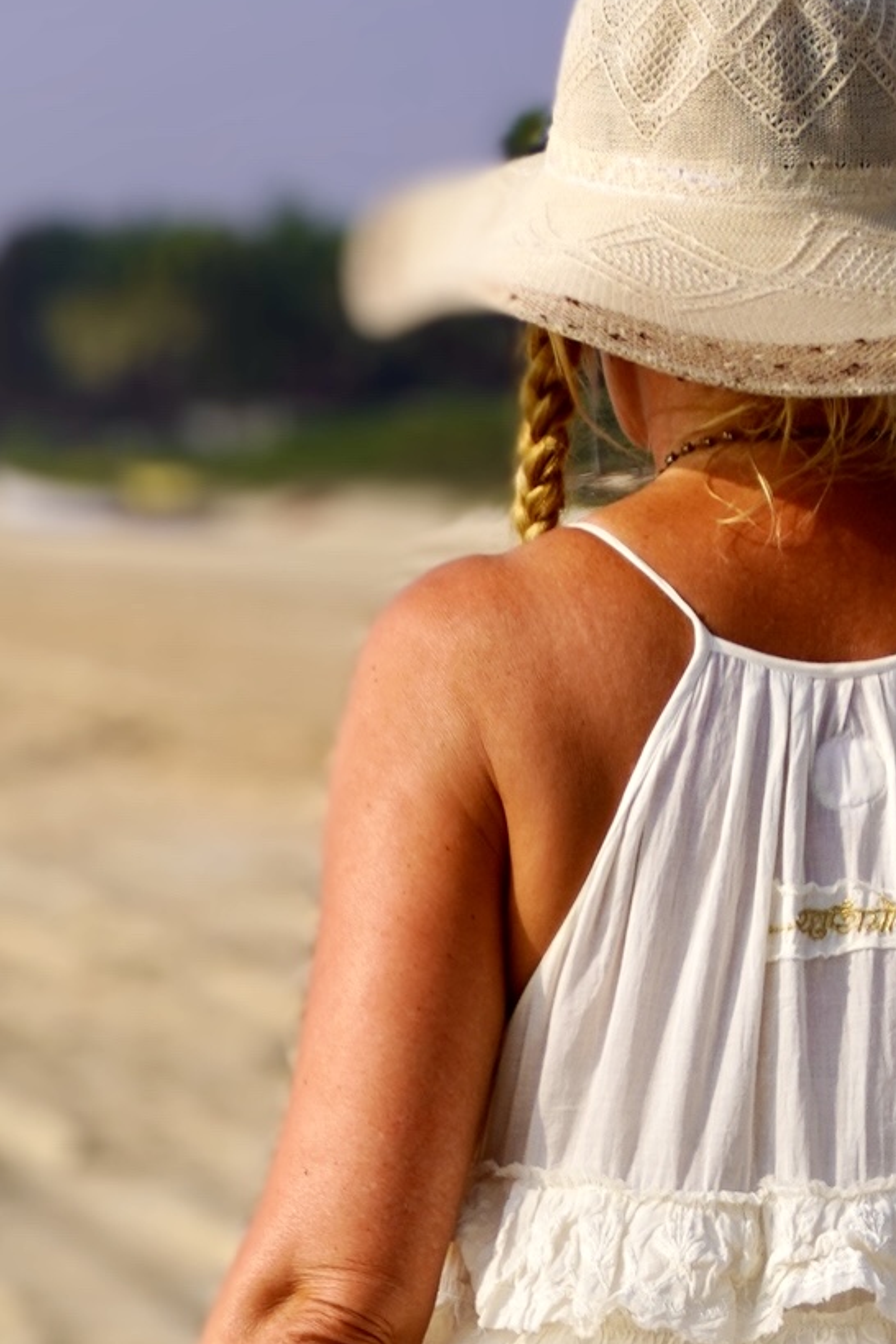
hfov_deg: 10.8
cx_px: 770
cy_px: 1807
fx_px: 4725
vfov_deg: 15.3
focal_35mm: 127
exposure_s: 1/1250
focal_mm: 27
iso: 100
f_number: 5
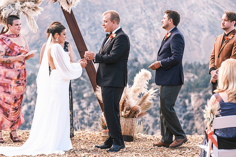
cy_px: 78
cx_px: 118
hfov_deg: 15.6
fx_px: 859
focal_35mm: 131
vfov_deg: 10.5
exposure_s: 1/480
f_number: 2.8
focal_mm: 87.1
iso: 400
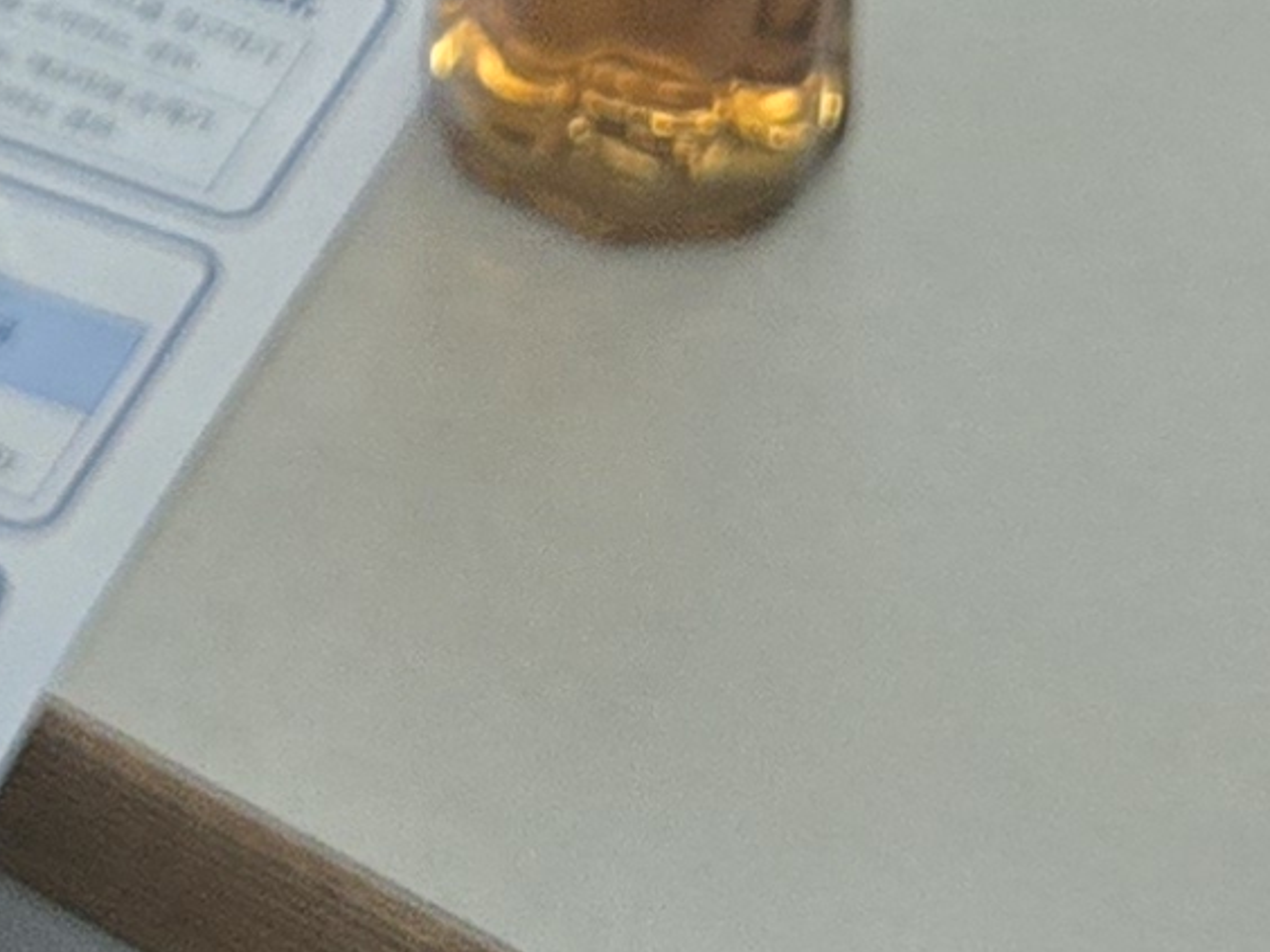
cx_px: -216
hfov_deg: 11.9
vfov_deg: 8.4
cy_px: -1251
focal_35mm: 163
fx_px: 5980
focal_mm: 5.4
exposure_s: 1/60
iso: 640
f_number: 1.8
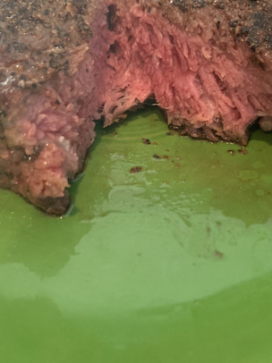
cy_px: 157
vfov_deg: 45.7
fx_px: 430
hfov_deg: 34.9
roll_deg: -3.0
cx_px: 168
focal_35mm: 41
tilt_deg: -41.4
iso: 400
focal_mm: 4.25
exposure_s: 1/40
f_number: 1.8
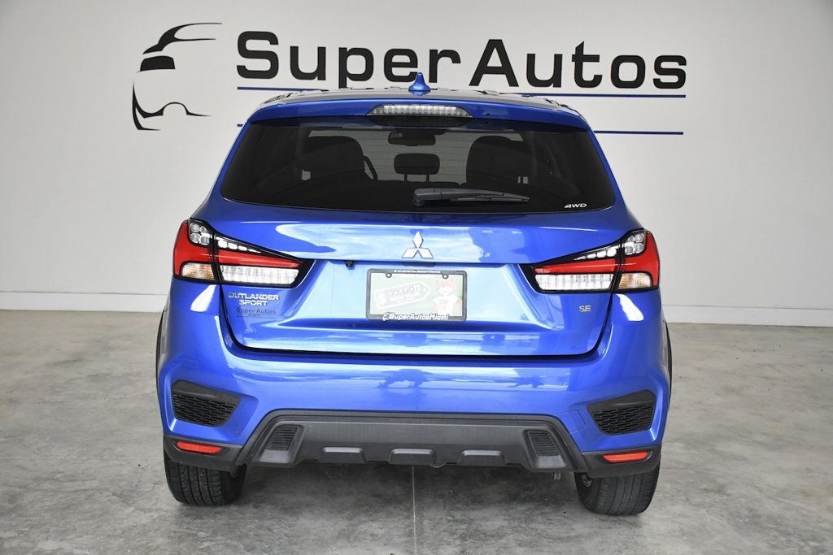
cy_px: 278
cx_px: 416
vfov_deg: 33.4
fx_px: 926
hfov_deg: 48.5
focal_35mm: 40
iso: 2500
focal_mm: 27
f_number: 4
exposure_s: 1/2000
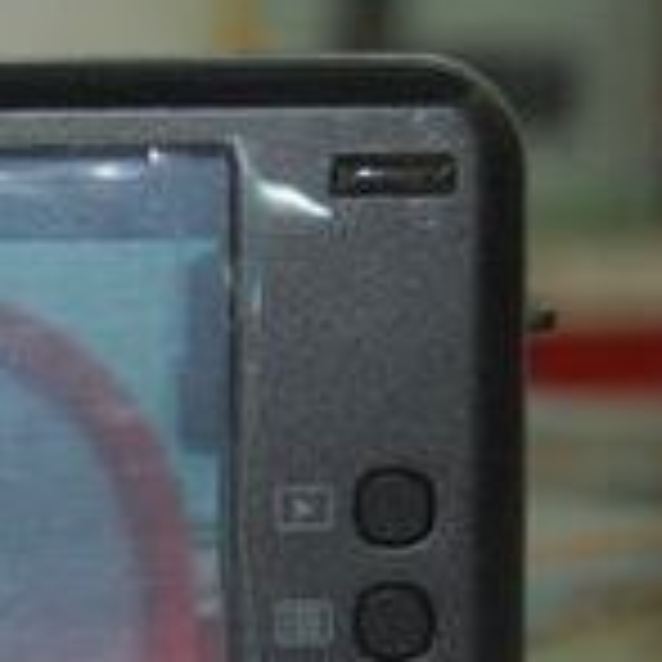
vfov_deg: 10.0
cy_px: 466
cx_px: -79
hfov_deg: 9.9
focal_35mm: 174
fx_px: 3771
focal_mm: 45
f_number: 5.3
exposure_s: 1/60
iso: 400
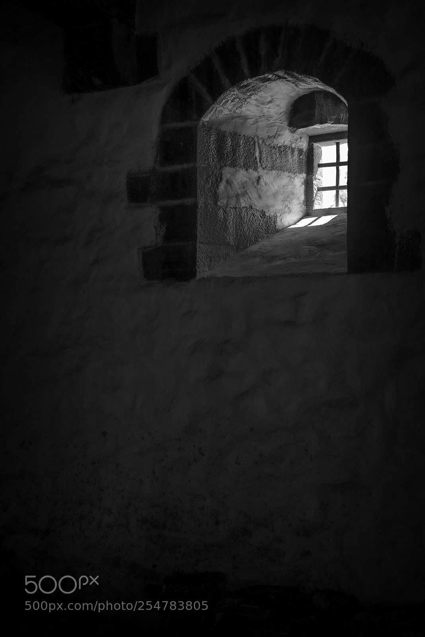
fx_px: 885
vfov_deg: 39.6
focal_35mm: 50
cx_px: 212
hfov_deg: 27.0
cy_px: 318
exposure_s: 1/60
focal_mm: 50
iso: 100
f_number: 4
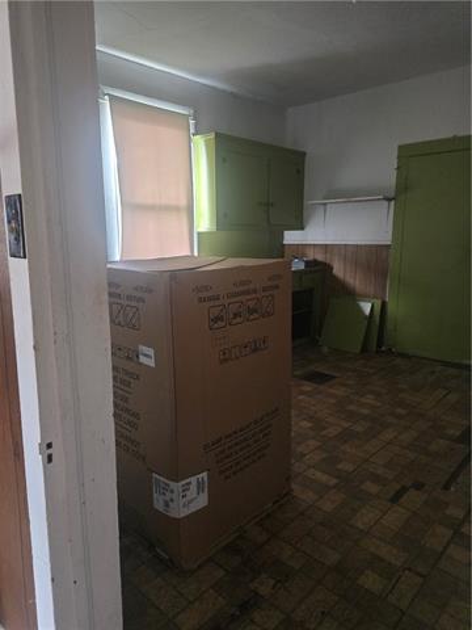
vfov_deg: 73.9
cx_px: 236
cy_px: 315
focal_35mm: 23
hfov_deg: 58.9
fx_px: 418
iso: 1600
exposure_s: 1/60
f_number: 1.7
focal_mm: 6.3
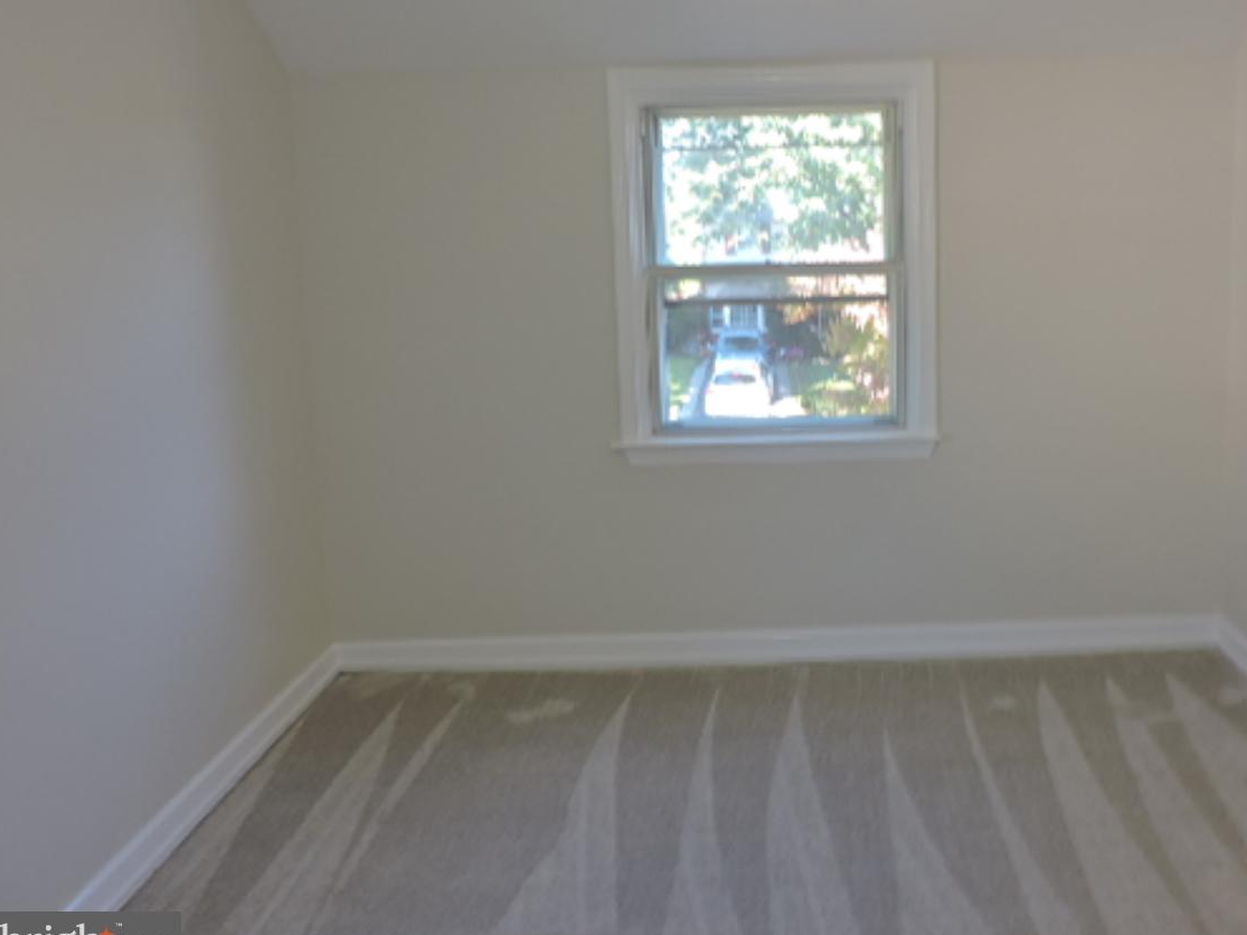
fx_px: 1117
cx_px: 791
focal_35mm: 31
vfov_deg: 45.2
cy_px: 372
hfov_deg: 57.5
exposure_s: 1/40
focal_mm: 4.3
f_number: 3
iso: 110
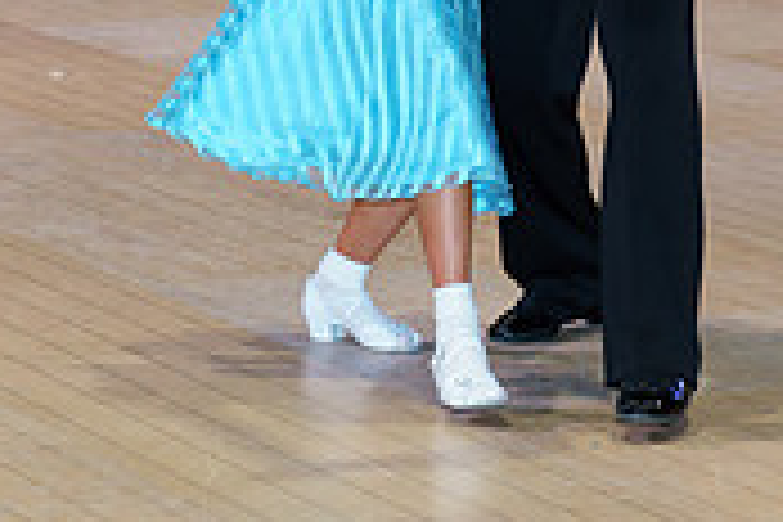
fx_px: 5328
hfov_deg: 8.4
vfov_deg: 5.5
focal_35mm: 245
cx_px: 508
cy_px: -335
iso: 400
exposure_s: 1/160
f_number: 2.8
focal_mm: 70
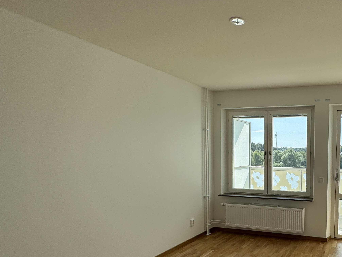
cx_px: 283
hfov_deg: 57.7
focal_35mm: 28
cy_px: 171
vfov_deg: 48.9
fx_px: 277
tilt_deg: -2.9
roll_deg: -0.5
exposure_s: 1/646
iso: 40
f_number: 2.2
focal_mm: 2.22
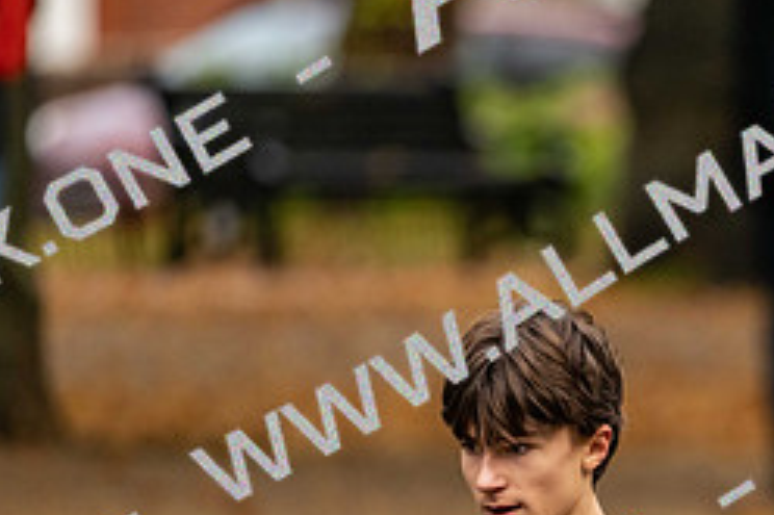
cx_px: 577
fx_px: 20110
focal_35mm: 936
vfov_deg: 1.5
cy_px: 510
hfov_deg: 2.2
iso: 2500
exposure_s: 1/2500
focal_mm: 400
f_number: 4.5
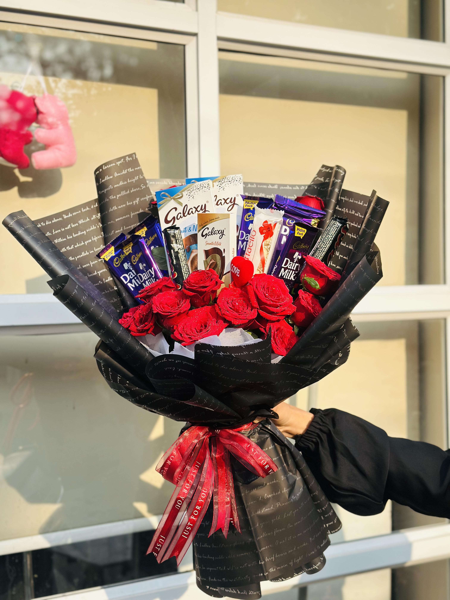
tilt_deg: -1.6
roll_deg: +1.2
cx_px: 225
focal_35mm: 48
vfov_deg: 39.7
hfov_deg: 30.3
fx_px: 832
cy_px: 300
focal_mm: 6.86
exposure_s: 1/2028
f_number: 1.78
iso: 80
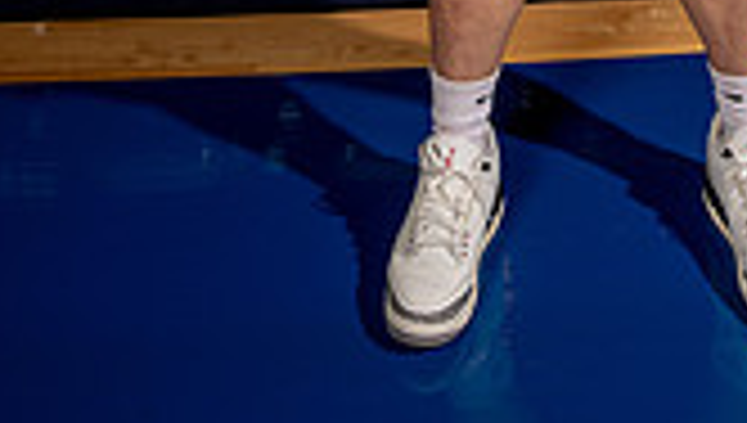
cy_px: -572
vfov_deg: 13.4
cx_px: 590
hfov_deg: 30.3
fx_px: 1349
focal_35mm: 68
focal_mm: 24
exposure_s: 1/125
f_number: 7.1
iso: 250
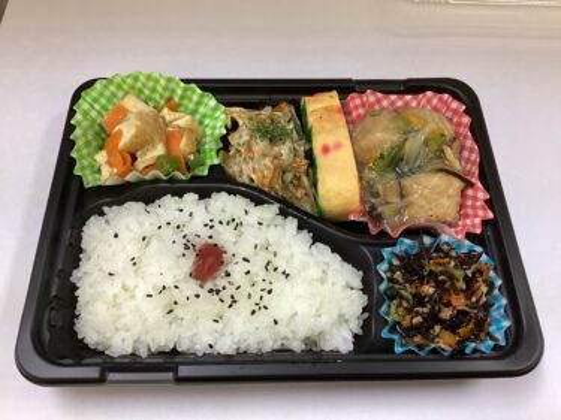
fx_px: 502
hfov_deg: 58.4
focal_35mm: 31
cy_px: 210
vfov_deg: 45.4
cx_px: 280
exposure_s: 1/50
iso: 125
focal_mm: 3.3
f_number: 2.4
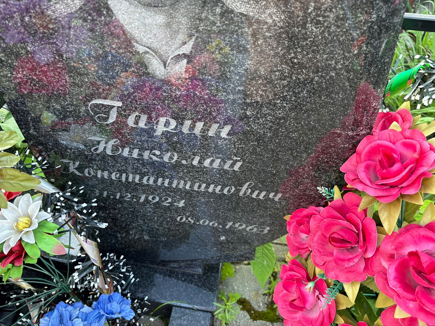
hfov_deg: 67.3
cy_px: 163
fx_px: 327
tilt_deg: -48.6
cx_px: 218
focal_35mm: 26
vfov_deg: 53.1
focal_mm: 5.96
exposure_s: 1/121
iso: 100
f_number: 1.6
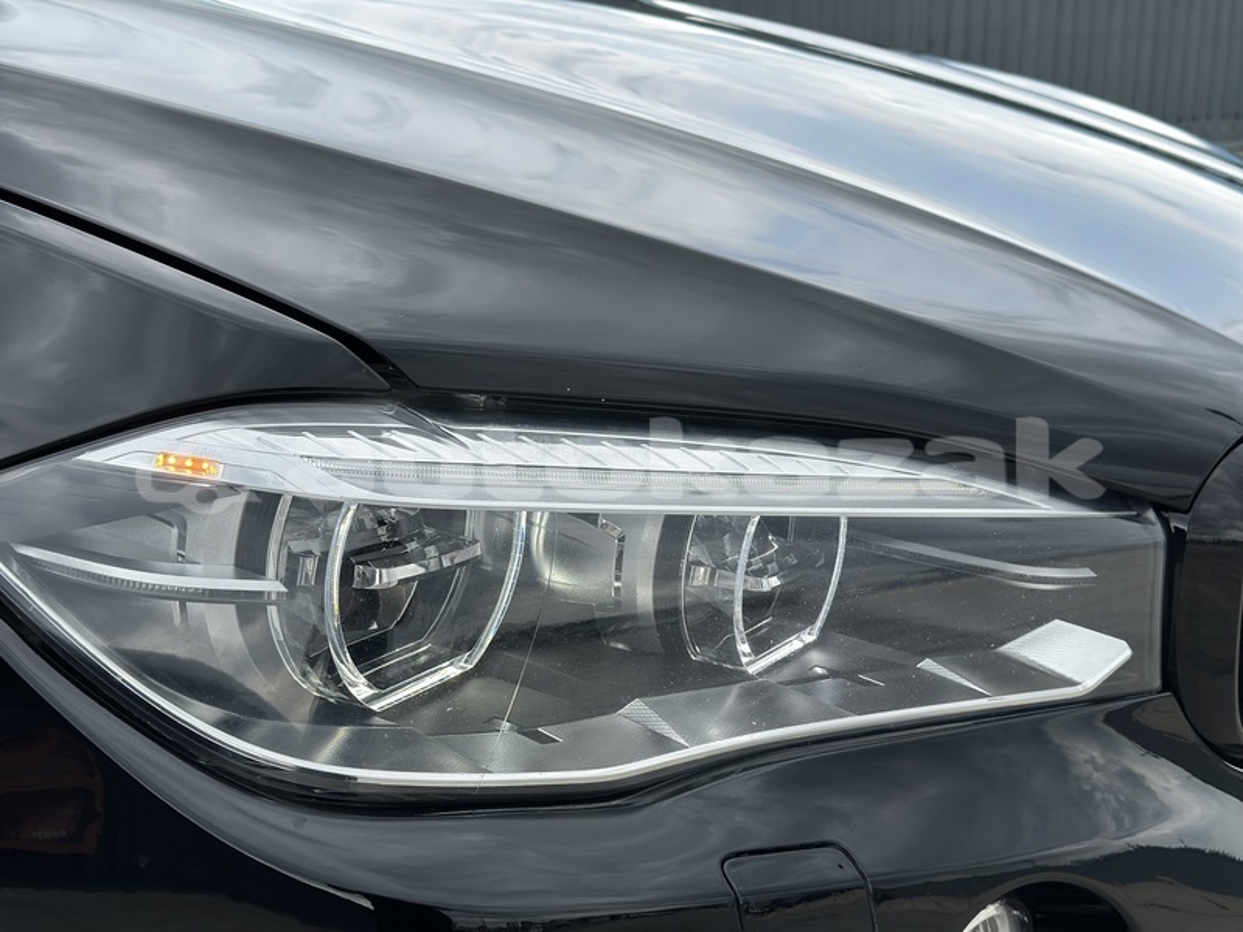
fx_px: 1724
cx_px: 622
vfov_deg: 30.3
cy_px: 466
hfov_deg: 39.7
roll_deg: +0.2
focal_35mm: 48
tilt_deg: -15.3
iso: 80
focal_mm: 6.86
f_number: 1.78
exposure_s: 1/1916
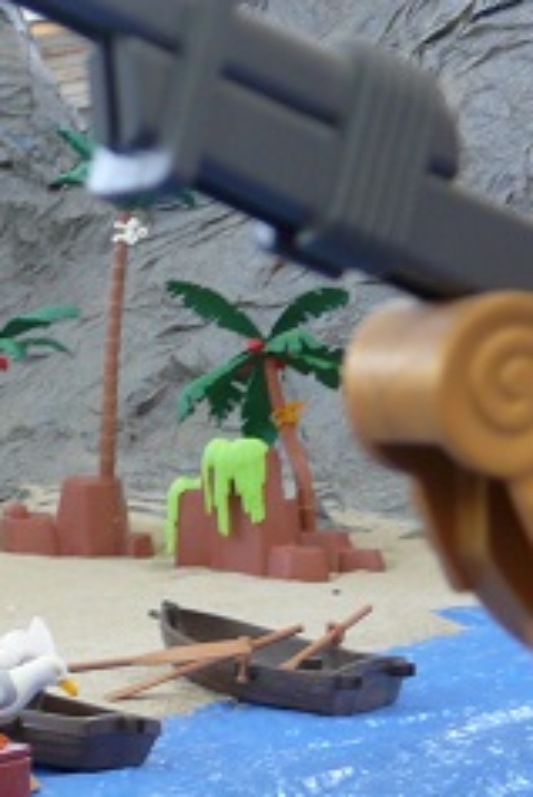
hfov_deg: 14.4
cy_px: 445
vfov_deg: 25.3
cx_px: -518
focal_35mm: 80
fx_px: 1774
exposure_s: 1/8
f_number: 2.8
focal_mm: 4.6
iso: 100
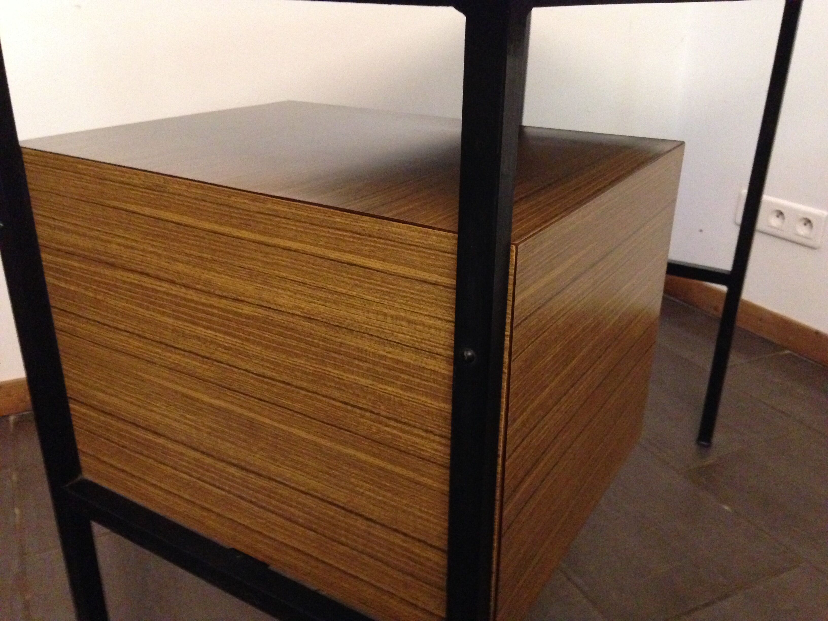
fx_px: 789
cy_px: 310
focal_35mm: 33
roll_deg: +0.0
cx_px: 414
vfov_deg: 42.9
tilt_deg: -24.4
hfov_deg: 55.4
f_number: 2.4
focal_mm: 4.12
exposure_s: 1/17
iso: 640
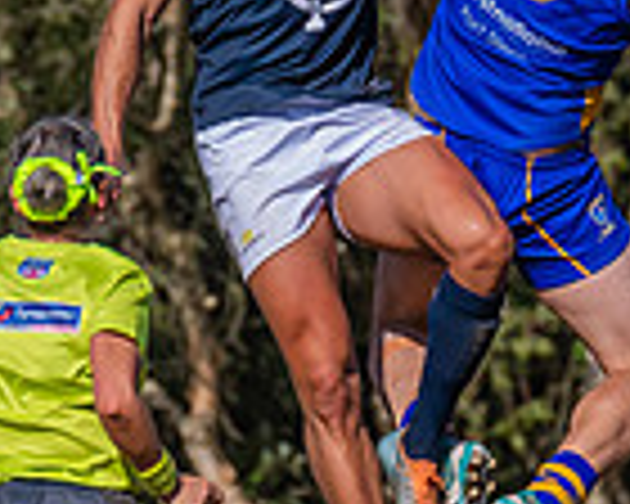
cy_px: 236
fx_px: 31660
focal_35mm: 1698
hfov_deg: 1.1
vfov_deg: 0.9
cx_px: 432
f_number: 10
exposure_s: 1/2000
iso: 800
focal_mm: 420
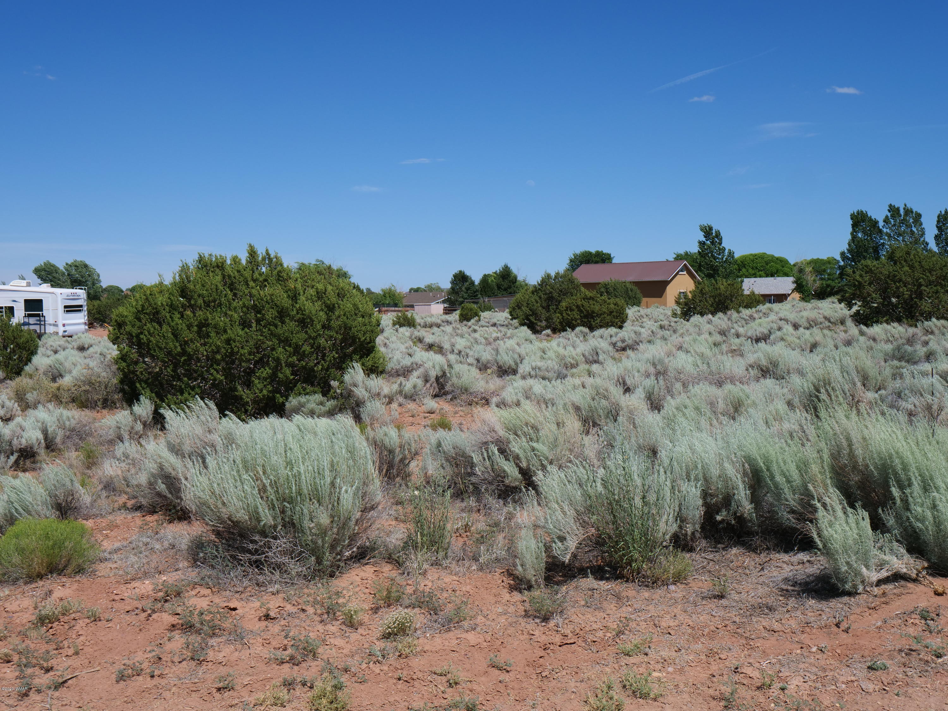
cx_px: 474
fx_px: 986
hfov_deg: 51.4
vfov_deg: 39.7
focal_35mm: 36
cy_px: 356
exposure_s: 1/500
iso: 200
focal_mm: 18
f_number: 9
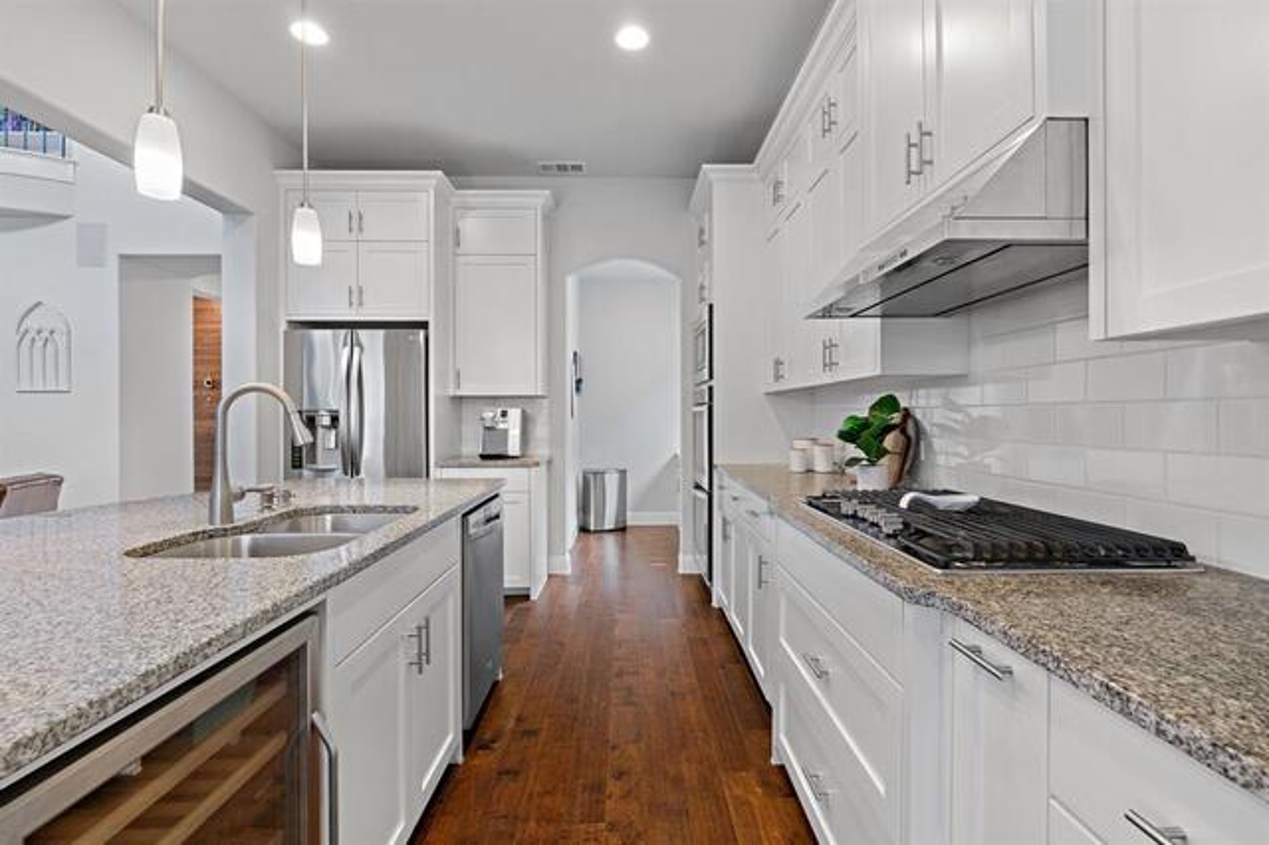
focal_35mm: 16
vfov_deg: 73.7
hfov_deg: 96.8
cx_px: 634
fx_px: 564
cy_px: 422
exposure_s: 2.5
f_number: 9
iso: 250
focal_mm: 16
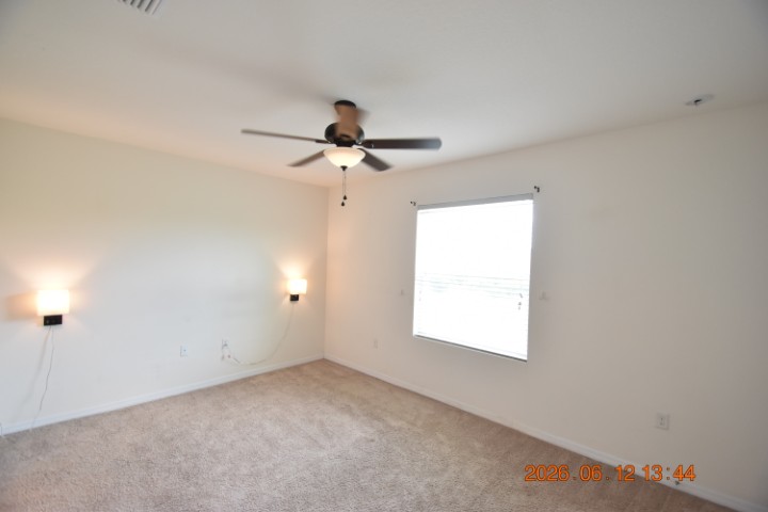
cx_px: 384
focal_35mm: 15
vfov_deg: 77.3
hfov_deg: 100.4
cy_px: 256
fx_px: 320
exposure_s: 1/90
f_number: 3.5
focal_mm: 10
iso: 800
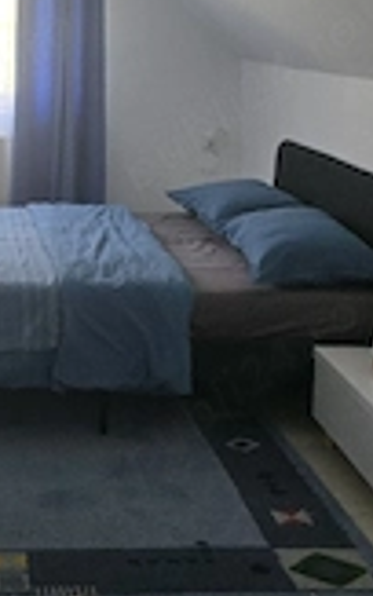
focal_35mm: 60
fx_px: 975
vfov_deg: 33.3
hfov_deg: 21.1
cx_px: 29
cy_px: 146
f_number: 1.7
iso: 100
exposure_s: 1/182
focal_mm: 6.3
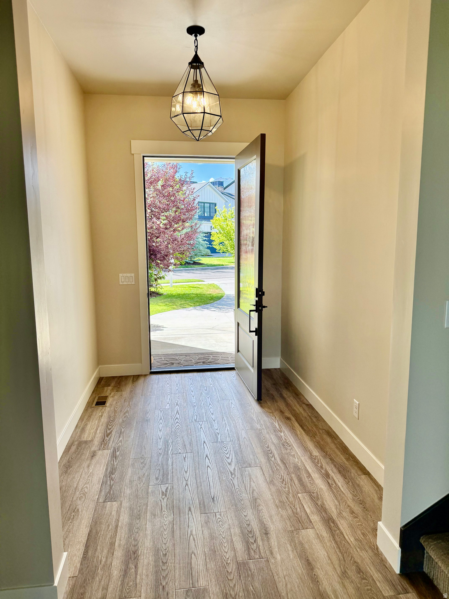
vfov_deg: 71.6
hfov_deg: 56.8
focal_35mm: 24
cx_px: 224
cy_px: 300
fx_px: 415
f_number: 1.78
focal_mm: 6.76
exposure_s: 1/584
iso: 100
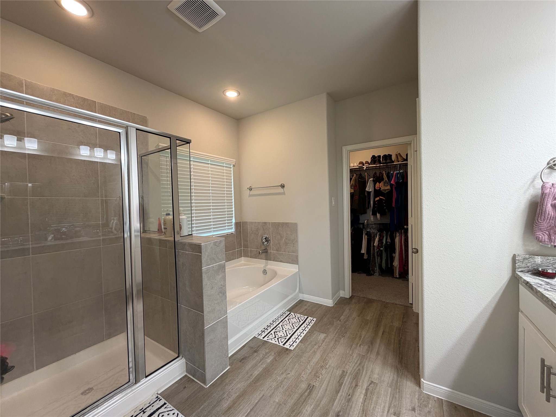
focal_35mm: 14
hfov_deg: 102.1
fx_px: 225
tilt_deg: -0.9
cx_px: 278
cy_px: 208
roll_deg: +1.6
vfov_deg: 85.7
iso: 160
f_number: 2.2
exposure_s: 1/120
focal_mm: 2.22
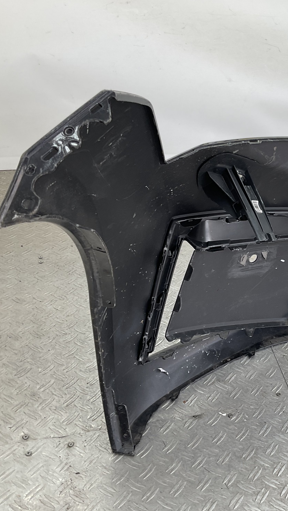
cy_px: 253
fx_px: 584
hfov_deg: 26.1
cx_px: 295
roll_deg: -9.8
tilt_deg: -29.5
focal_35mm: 43
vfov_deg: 47.4
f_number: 1.8
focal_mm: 3
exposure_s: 1/100
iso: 16
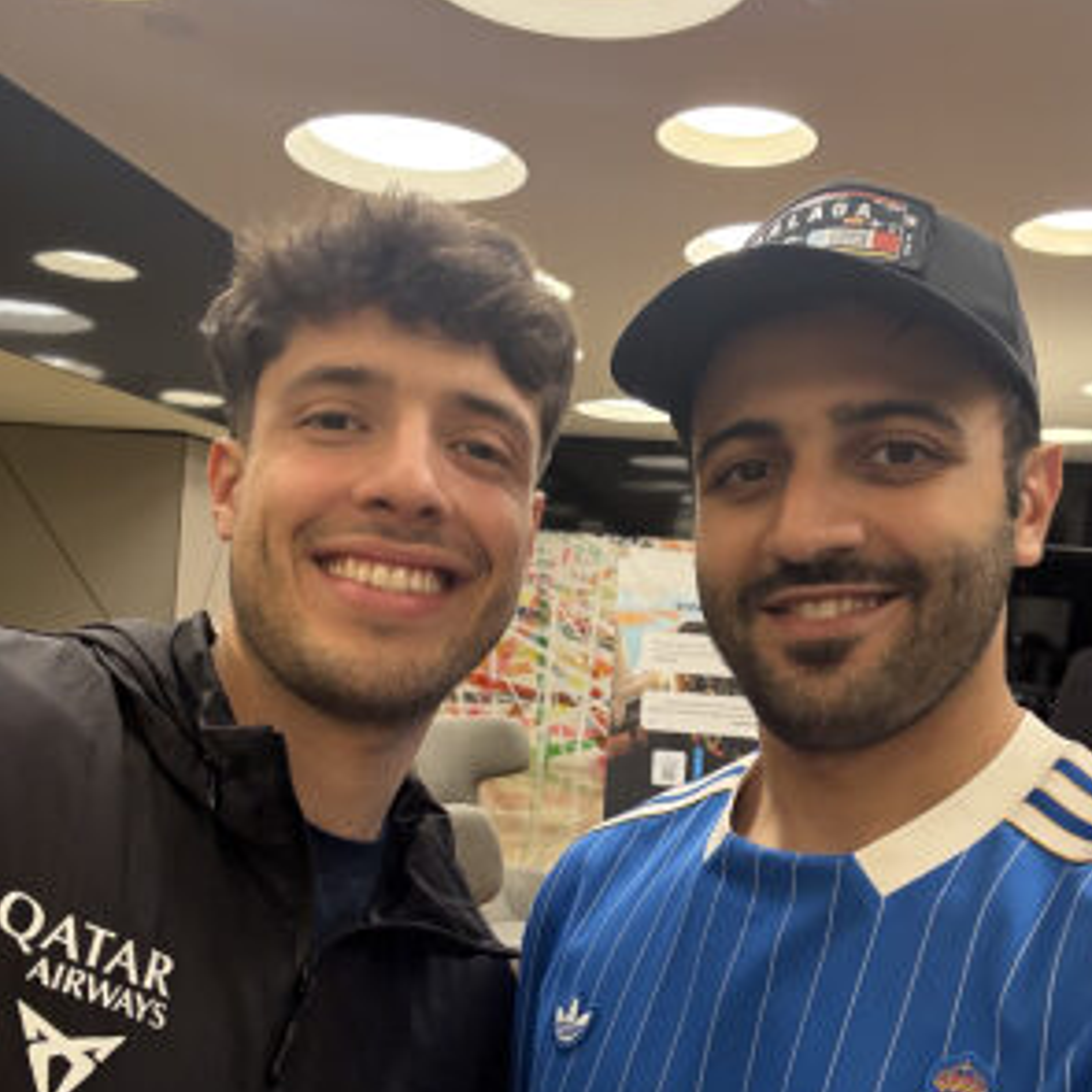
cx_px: 552
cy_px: 666
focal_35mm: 36
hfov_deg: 46.0
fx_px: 1285
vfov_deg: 45.7
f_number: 1.9
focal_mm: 2.69
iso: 200
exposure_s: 1/50
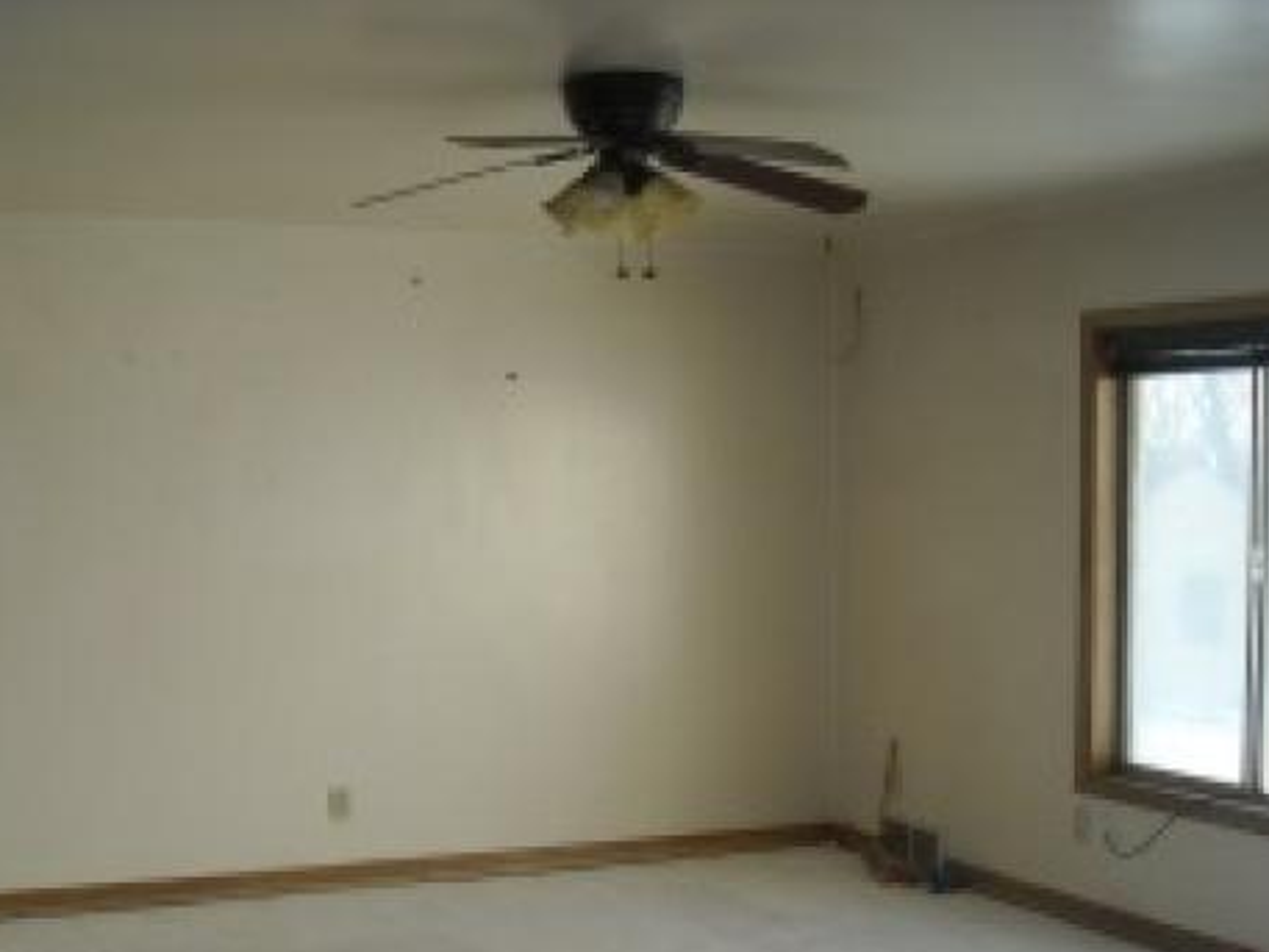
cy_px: 661
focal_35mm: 49
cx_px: 417
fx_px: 1797
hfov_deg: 38.4
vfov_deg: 29.4
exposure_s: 1/67
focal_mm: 5.7
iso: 64
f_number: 2.8
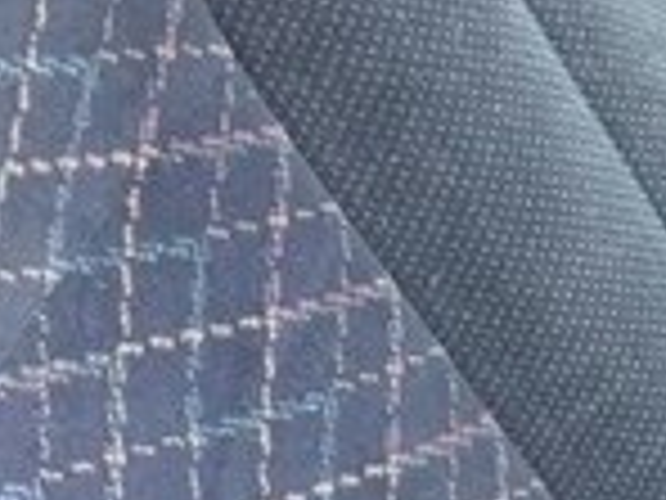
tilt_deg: -42.1
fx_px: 2482
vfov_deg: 10.8
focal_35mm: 129
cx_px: 1287
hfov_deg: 13.4
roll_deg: +2.2
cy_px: 885
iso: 160
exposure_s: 1/33
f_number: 2.2
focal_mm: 4.15
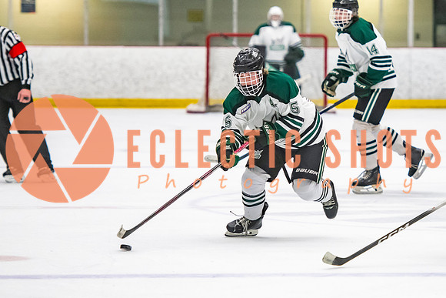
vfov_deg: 4.6
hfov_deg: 6.9
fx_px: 3697
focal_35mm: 298
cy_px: 154
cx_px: 301
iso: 2000
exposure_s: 1/640
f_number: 3.2
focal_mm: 145
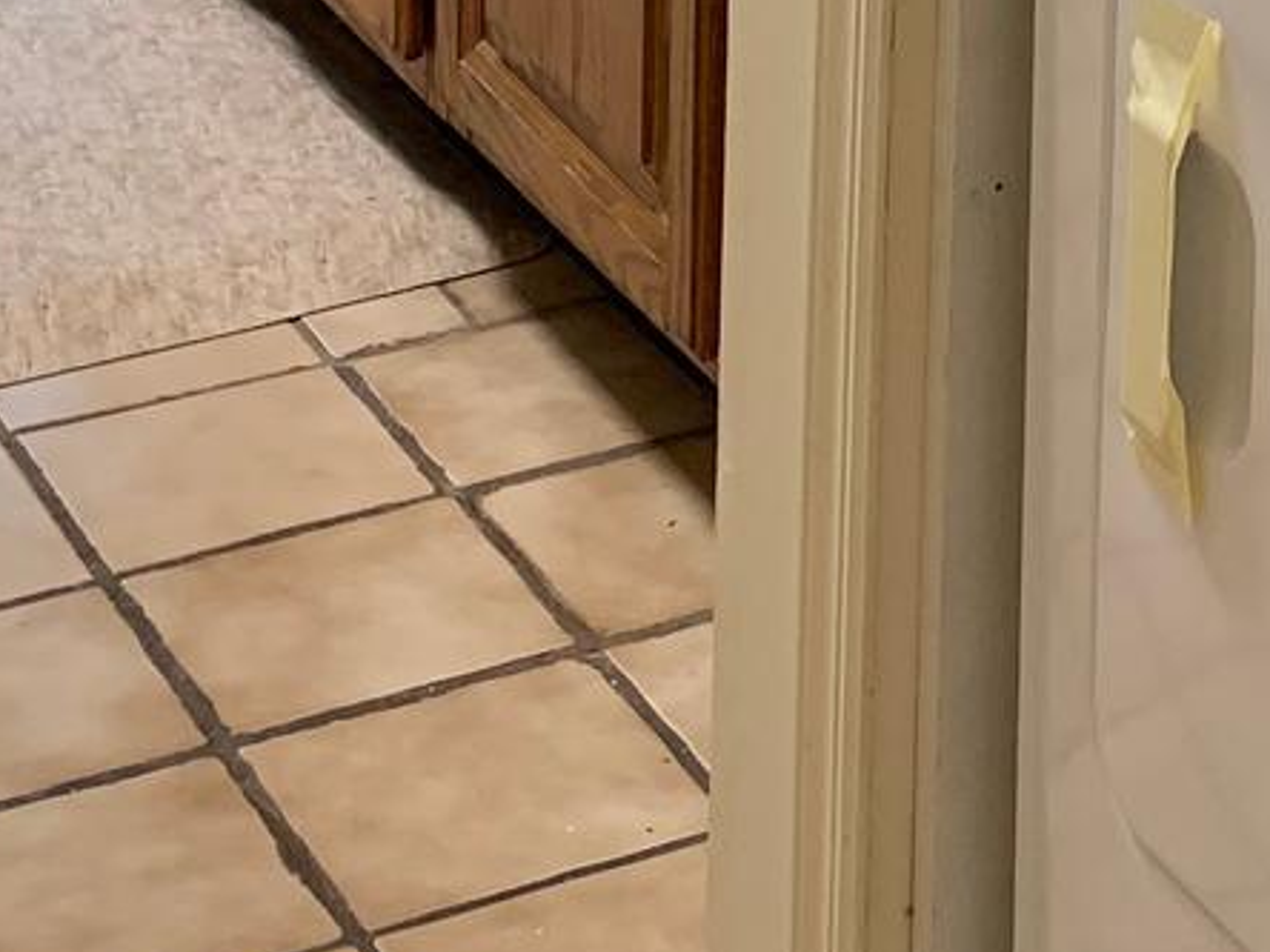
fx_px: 4403
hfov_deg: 15.9
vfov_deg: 11.0
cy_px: -1063
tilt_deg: -7.5
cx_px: 1479
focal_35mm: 120
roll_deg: -2.7
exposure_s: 1/60
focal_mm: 4.25
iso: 100
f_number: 1.8
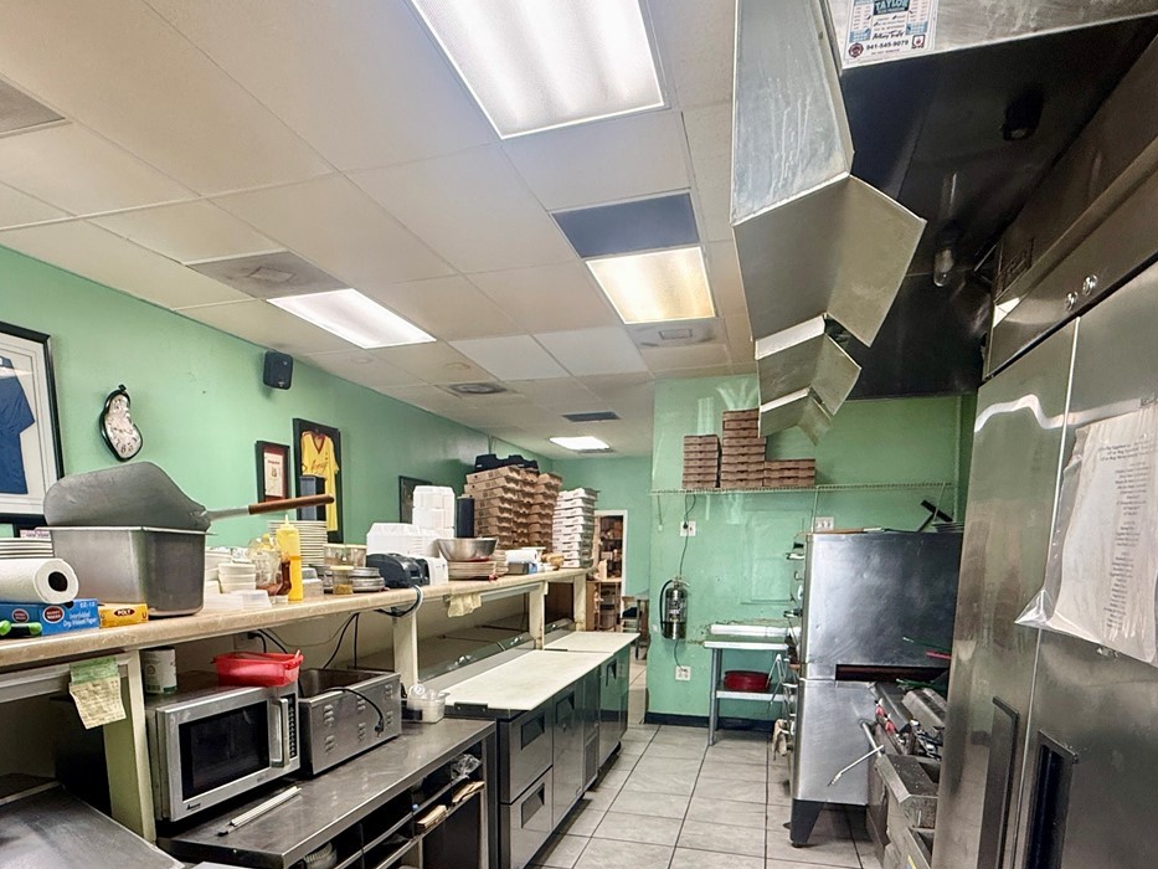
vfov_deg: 53.1
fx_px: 803
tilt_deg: -10.5
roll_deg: -0.2
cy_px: 695
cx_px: 506
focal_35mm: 24
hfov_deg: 71.3
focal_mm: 2.22
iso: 160
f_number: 2.2
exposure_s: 1/60
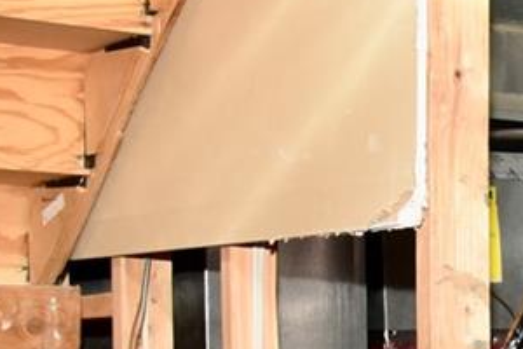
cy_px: 434
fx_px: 1859
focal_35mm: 128
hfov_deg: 14.1
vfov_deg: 10.5
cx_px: 955
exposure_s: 1/60
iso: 1600
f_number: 8
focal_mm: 24
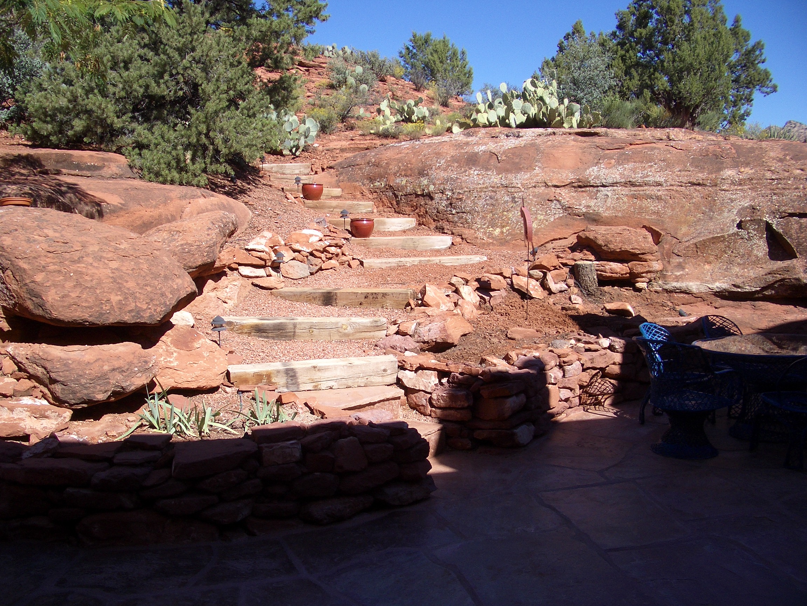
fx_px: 816
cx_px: 404
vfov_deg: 40.7
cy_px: 303
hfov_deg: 52.6
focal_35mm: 35
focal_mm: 5.8
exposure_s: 1/400
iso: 50
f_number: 4.3
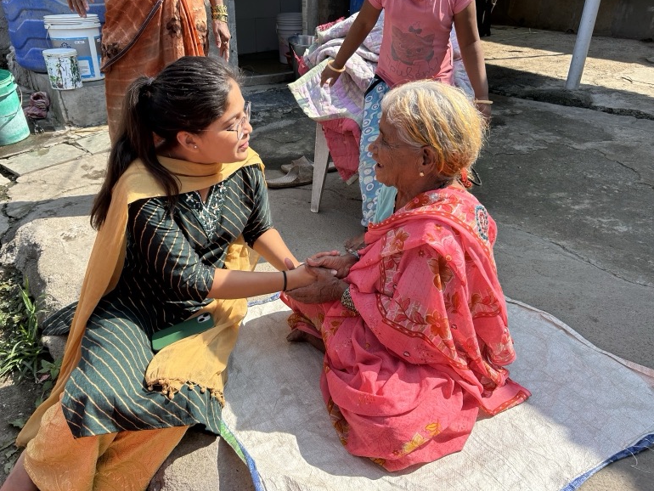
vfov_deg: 51.4
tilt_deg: -28.2
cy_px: 243
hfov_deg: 65.3
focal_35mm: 27
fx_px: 510
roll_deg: -0.4
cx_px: 325
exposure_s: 1/1377
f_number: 1.5
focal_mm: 5.7
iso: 50
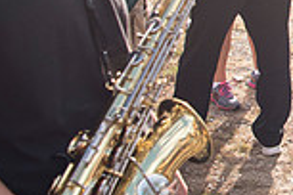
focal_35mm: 91
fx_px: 741
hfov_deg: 18.1
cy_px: 9
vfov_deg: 14.8
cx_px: 517
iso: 250
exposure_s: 1/500
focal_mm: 24
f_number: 4.5
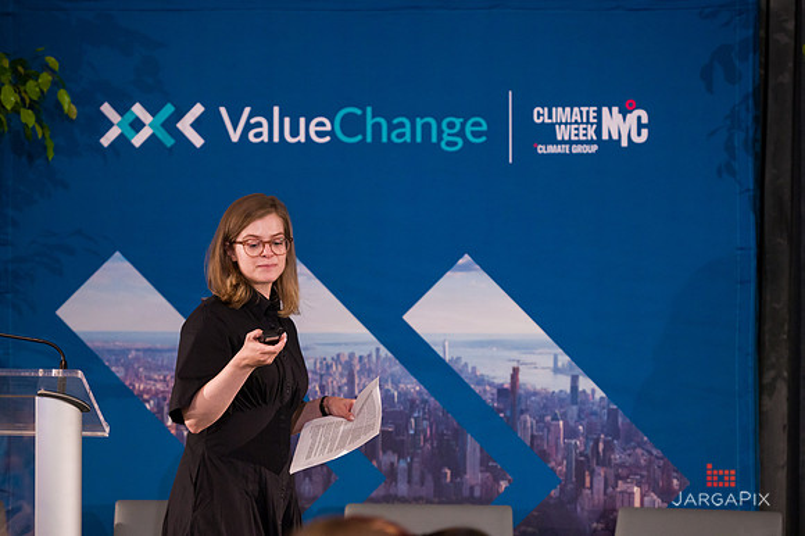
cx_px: 403
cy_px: 263
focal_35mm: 138
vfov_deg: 9.9
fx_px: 3090
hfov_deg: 14.8
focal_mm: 135
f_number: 3.2
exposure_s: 1/200
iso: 3200
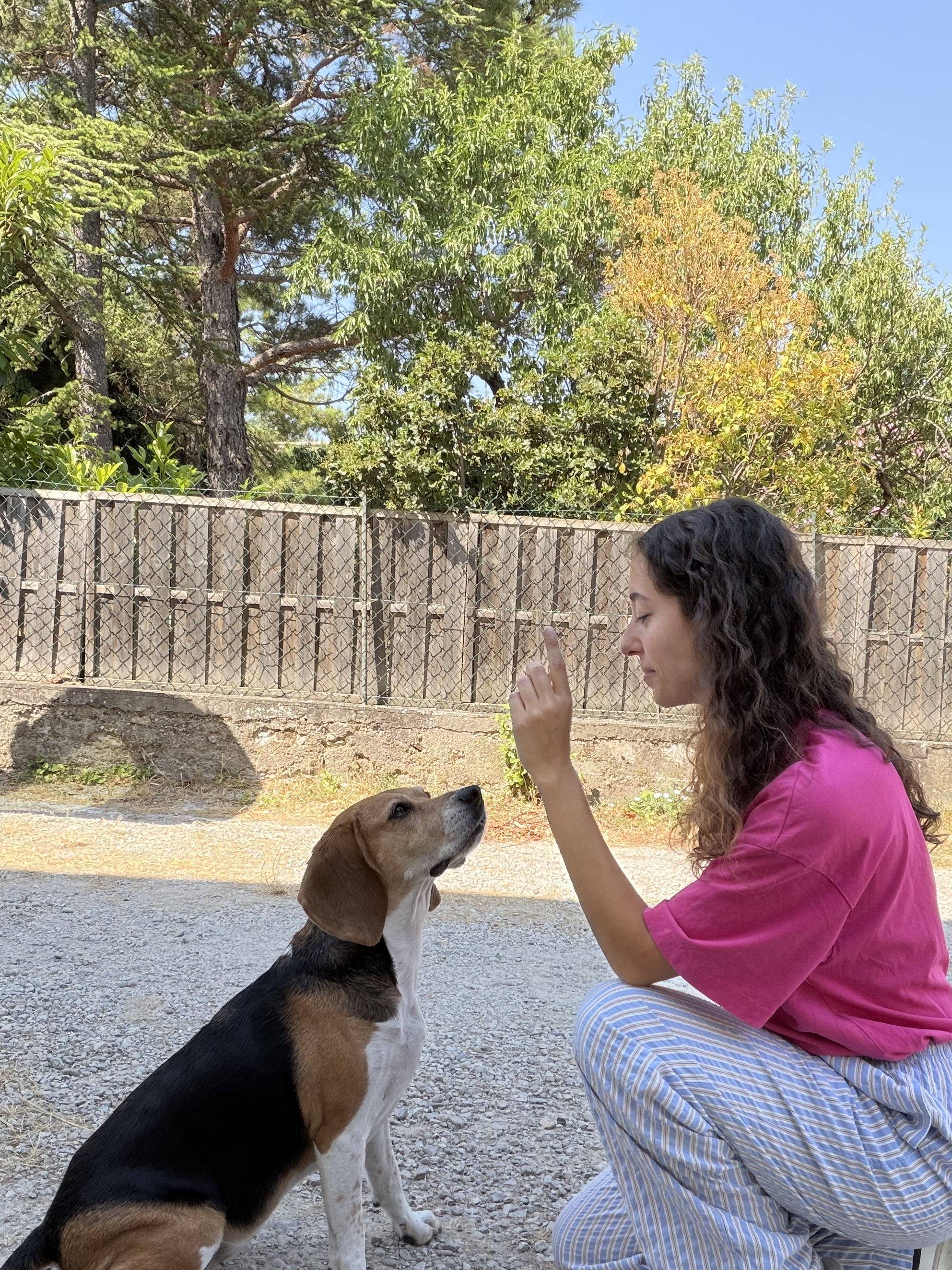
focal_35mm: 35
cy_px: 712
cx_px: 521
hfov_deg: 40.7
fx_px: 1284
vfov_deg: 52.5
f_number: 1.9
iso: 25
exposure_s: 1/487
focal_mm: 2.71
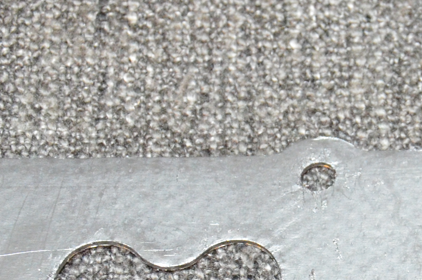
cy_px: 303
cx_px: 548
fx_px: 2129
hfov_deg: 11.0
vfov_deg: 7.5
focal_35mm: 182
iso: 2500
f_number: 6.3
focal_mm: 34
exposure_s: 1/80
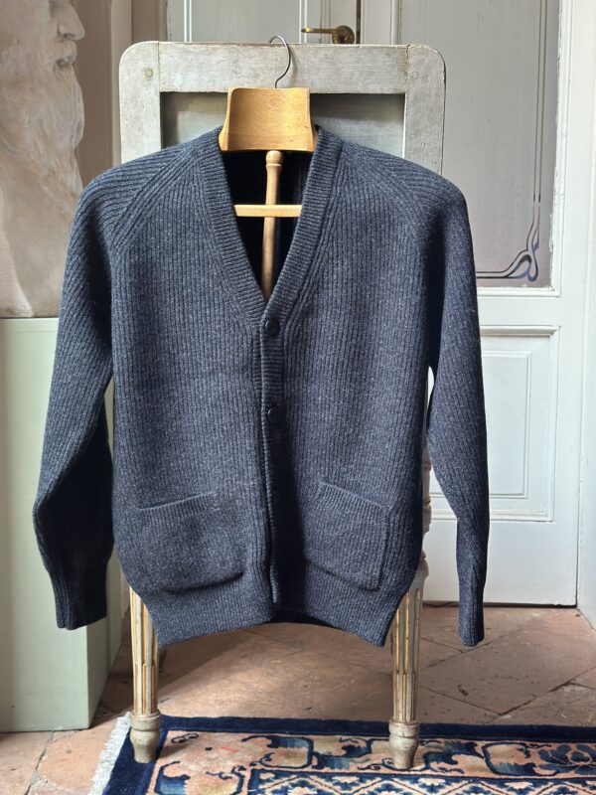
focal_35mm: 48
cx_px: 298
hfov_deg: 30.3
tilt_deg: -3.6
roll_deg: -0.4
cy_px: 398
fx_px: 1102
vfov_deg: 39.7
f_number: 1.78
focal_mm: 6.86
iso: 320
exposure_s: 1/60
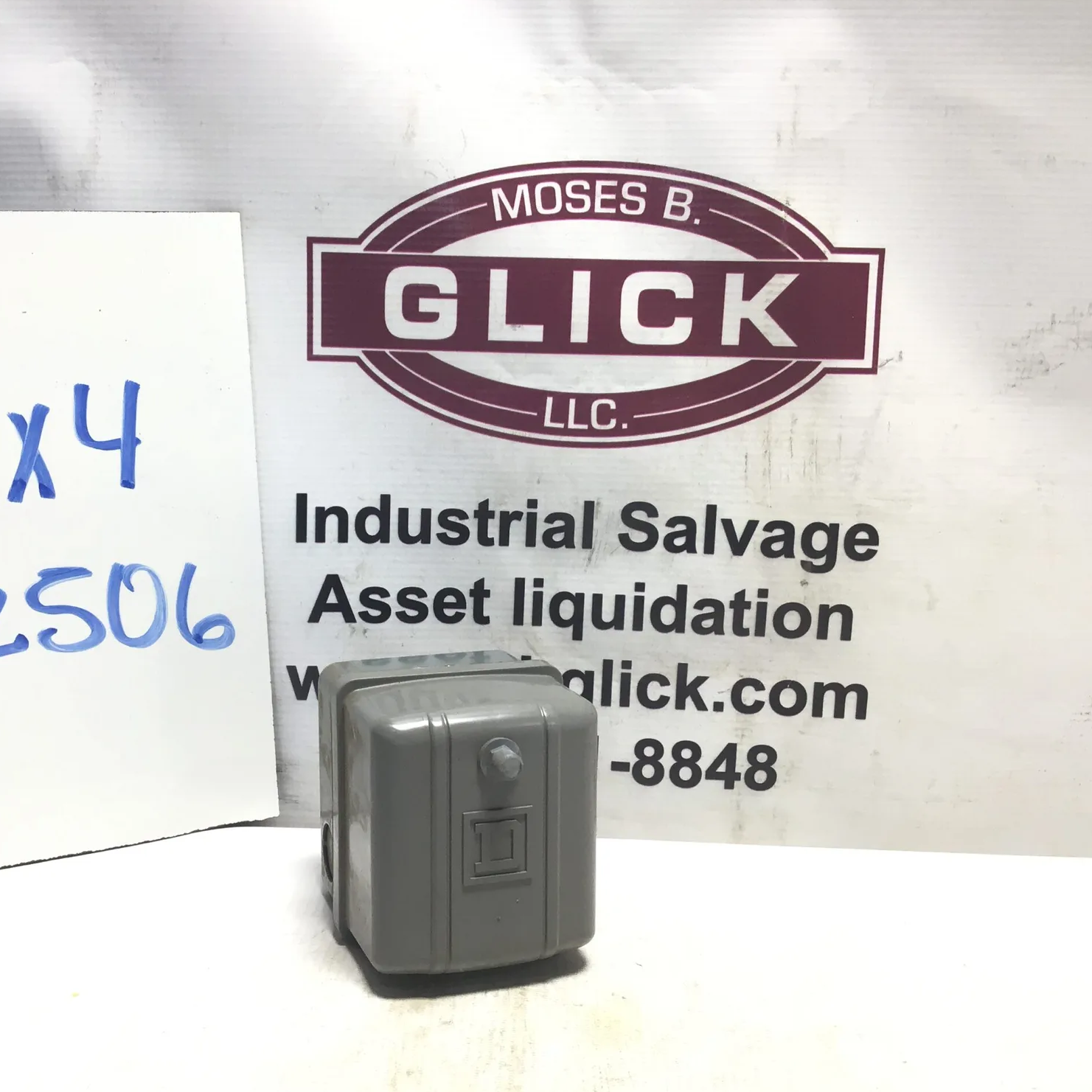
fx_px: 1321
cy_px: 546
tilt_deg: -12.4
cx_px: 462
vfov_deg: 44.9
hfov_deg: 44.8
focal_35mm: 37
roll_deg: -2.6
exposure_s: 1/120
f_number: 2.4
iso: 40
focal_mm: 3.3
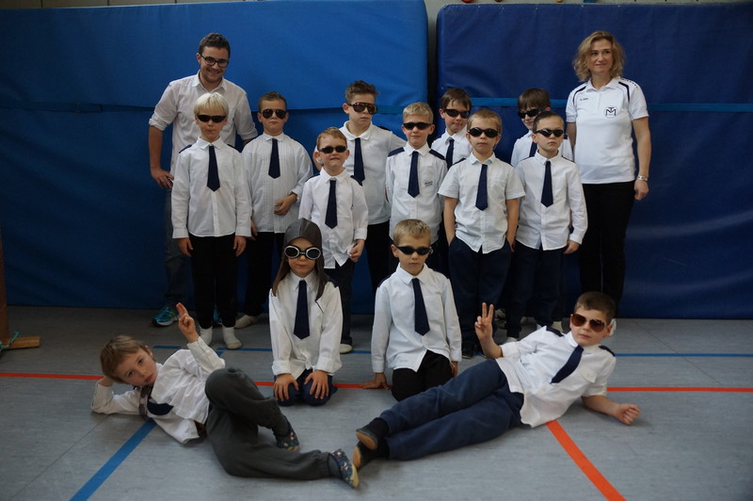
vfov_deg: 43.5
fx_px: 627
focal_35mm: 30
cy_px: 250
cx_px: 376
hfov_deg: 62.0
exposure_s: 1/60
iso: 800
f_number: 4
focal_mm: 20
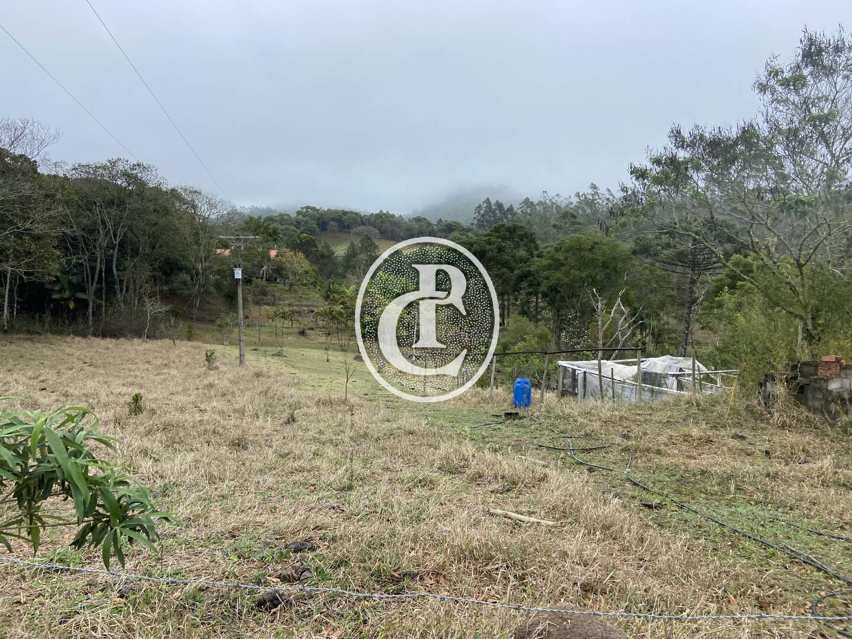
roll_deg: -0.3
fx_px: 640
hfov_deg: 67.3
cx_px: 426
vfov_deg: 53.1
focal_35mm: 26
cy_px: 320
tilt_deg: -5.7
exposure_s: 1/1447
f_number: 1.8
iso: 32
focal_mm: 4.25
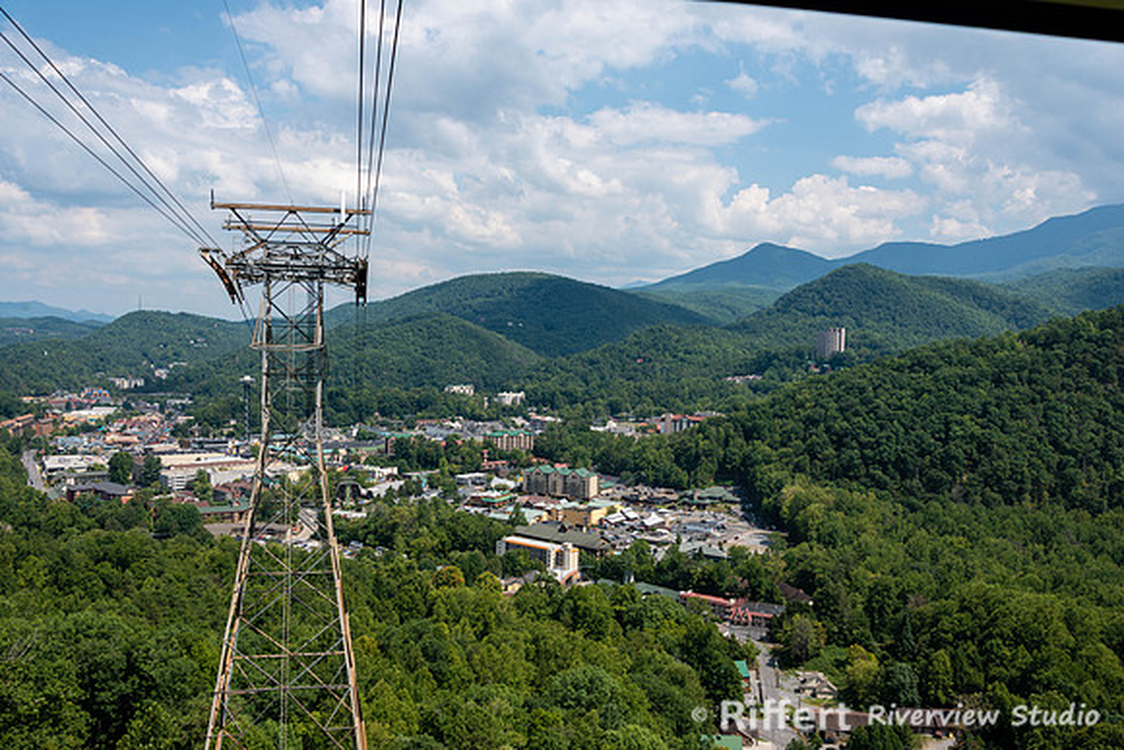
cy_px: 375
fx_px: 999
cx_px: 562
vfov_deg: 41.1
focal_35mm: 32
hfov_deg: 58.7
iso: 100
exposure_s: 1/320
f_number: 8
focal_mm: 32
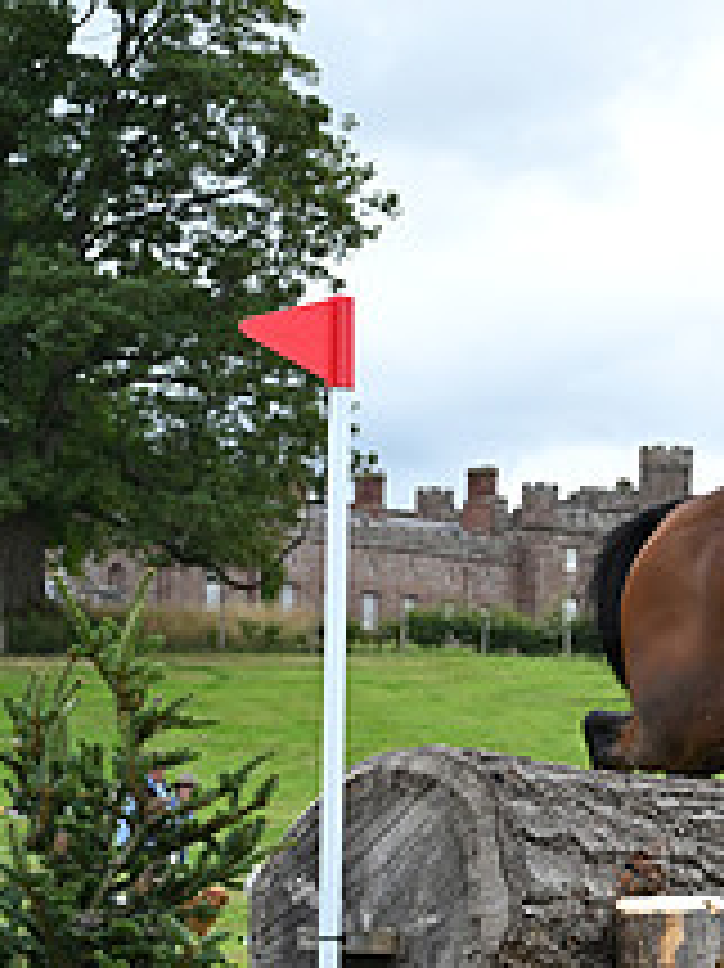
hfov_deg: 10.7
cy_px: 691
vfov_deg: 15.1
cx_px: 1259
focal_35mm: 130
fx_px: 3629
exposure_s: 1/1250
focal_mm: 50
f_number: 5.6
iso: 900
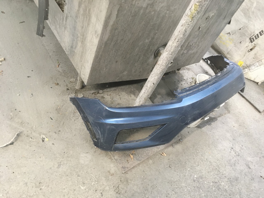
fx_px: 221
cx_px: 132
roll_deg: -28.9
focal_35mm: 29
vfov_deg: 48.2
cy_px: 99
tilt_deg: -42.0
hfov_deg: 61.7
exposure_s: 1/24
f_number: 2.2
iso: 200
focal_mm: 4.15
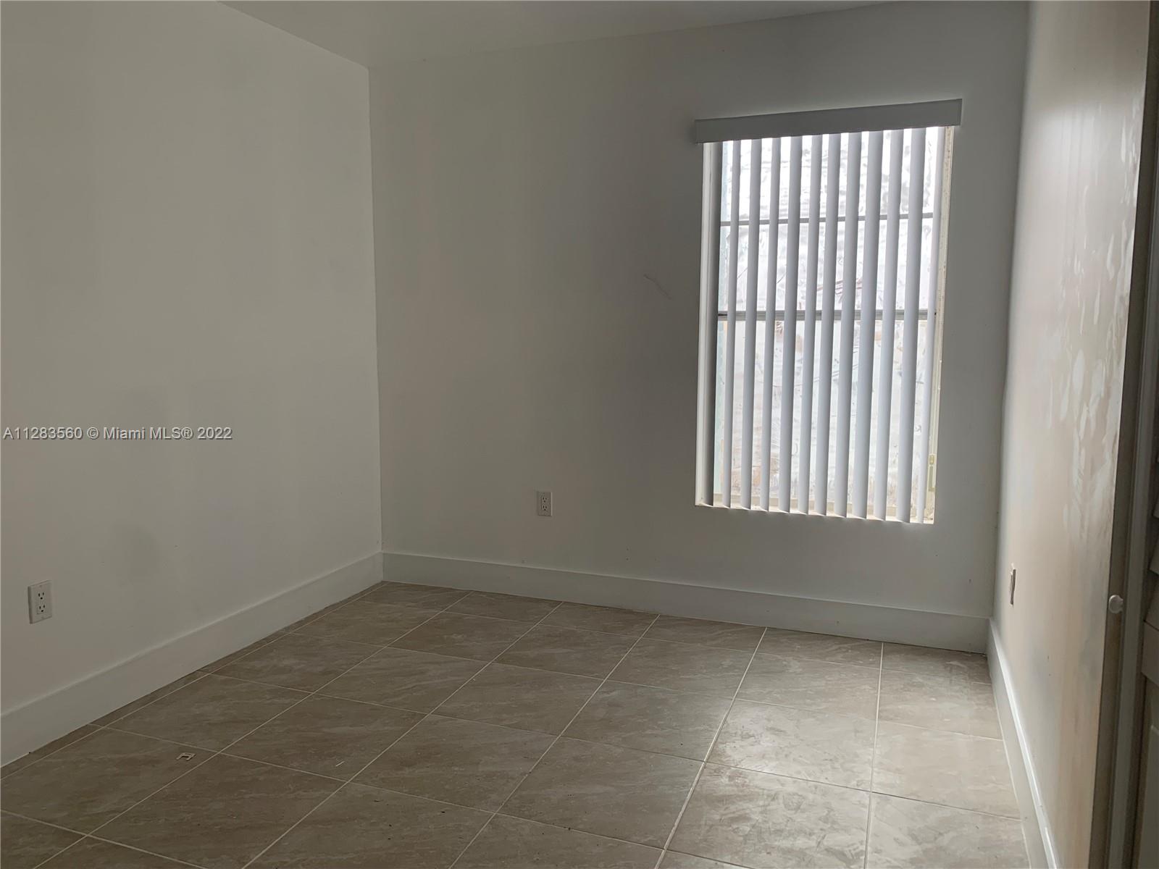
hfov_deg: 67.3
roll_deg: +0.3
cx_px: 580
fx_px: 871
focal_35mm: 26
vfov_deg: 53.1
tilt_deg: -7.6
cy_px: 434
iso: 50
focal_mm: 4.25
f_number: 1.8
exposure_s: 1/121
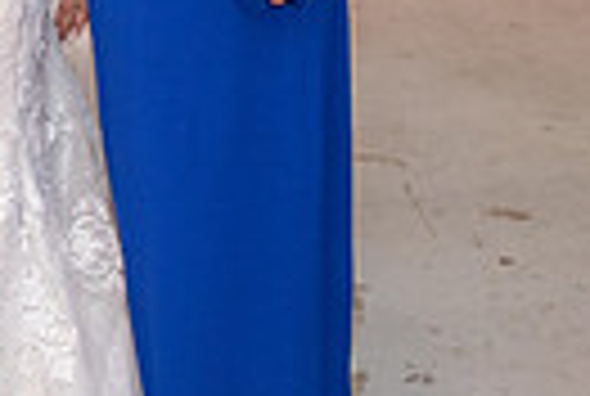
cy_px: -259
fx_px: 1741
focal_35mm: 106
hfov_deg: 18.4
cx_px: -95
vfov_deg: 12.2
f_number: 2.8
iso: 1000
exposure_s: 1/160
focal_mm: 24
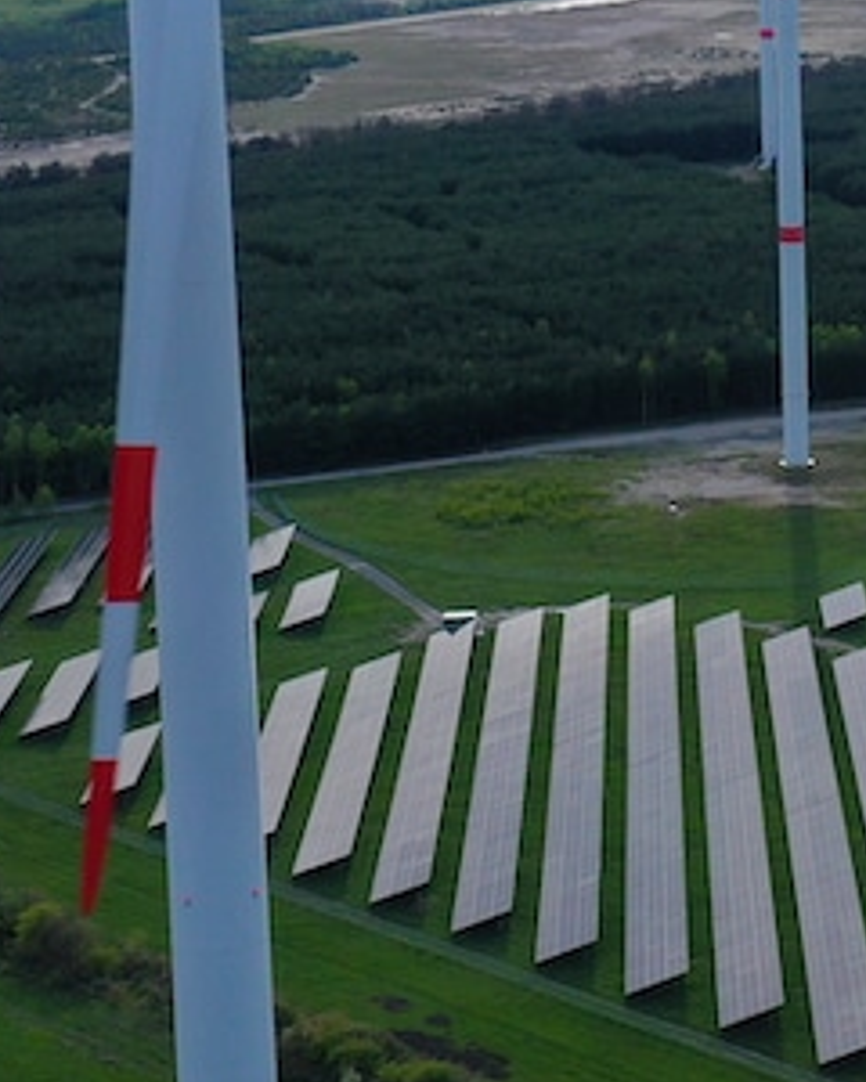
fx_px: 3364
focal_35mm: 105
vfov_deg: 18.2
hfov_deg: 13.5
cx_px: 1418
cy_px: 252
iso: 100
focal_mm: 10.26
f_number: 4
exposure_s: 1/100
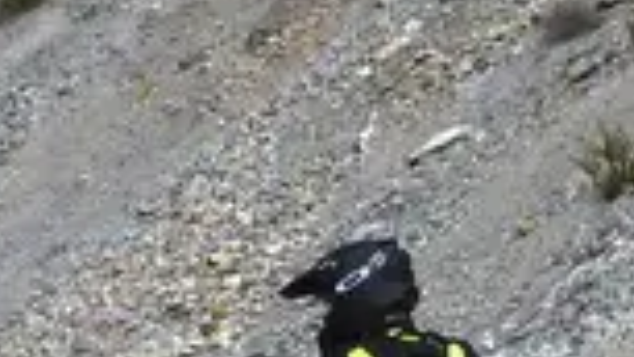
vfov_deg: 5.7
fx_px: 3597
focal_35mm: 214
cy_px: 241
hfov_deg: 10.1
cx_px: 402
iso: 100
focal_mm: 4.5
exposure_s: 1/1300
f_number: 3.1
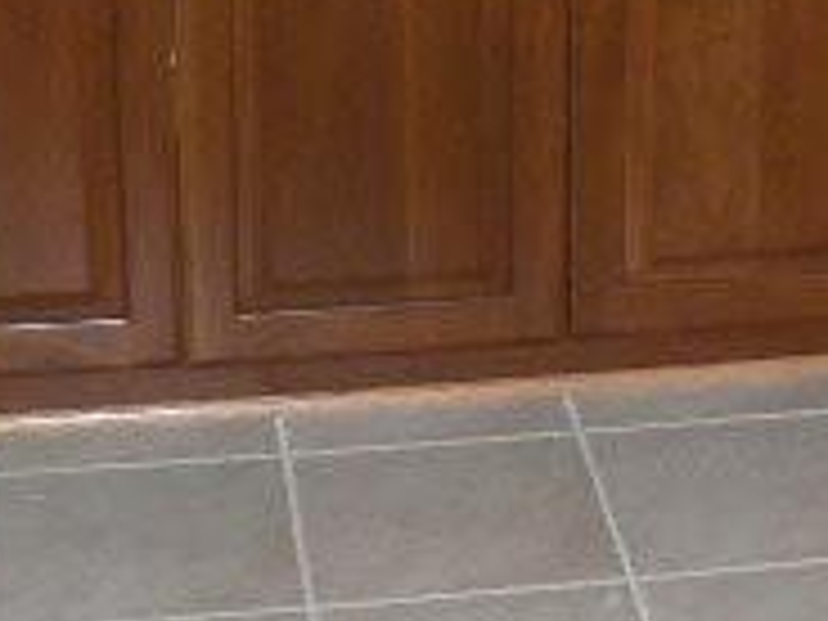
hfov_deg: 15.5
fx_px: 2990
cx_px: 801
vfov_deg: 11.3
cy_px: -351
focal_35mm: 125
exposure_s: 1/60
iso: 300
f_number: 2.8
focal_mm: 6
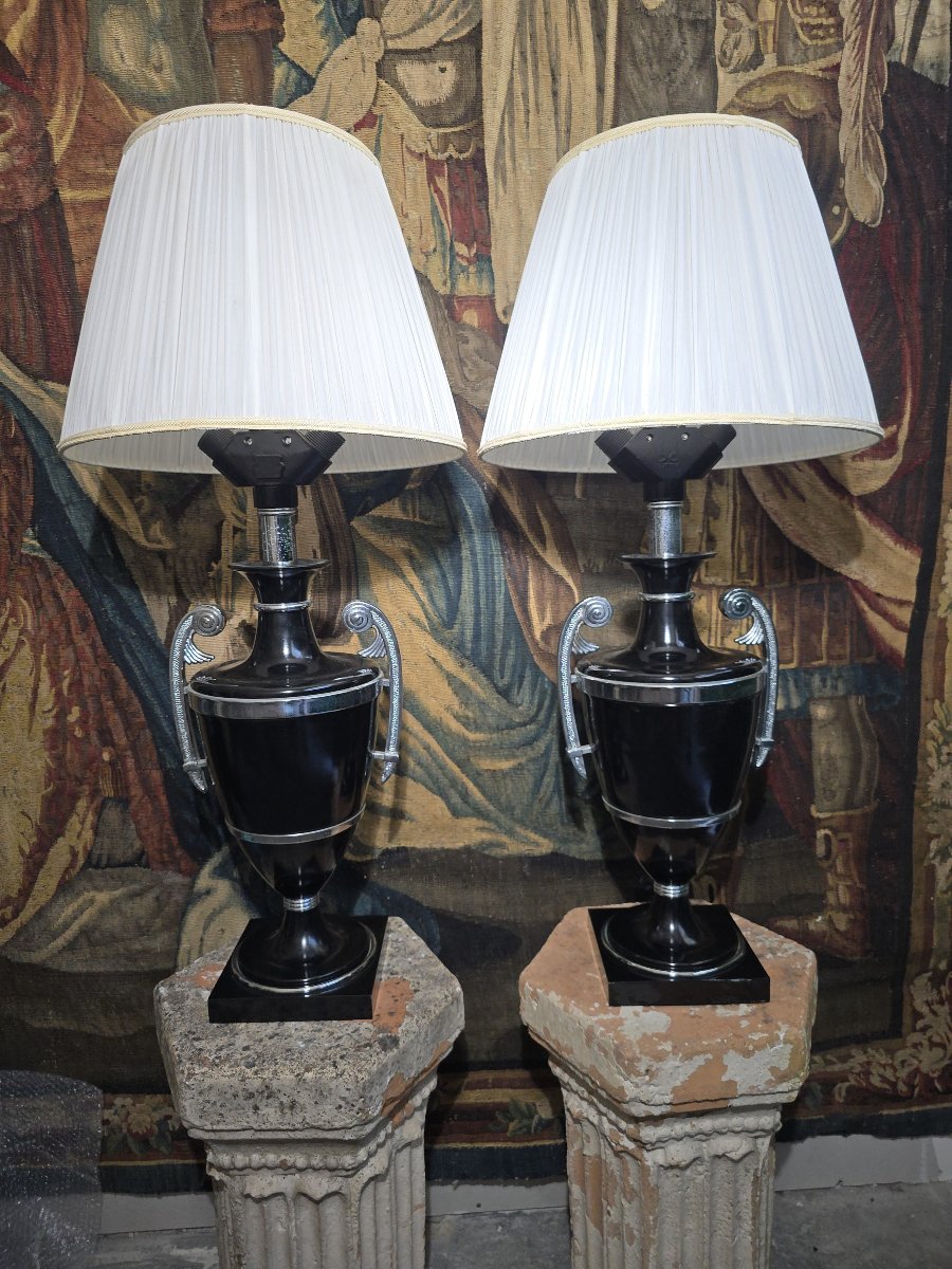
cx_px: 476
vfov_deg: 73.9
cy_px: 634
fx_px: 843
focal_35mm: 23
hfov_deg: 58.9
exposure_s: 1/57.5
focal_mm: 6.3
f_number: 1.7
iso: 125
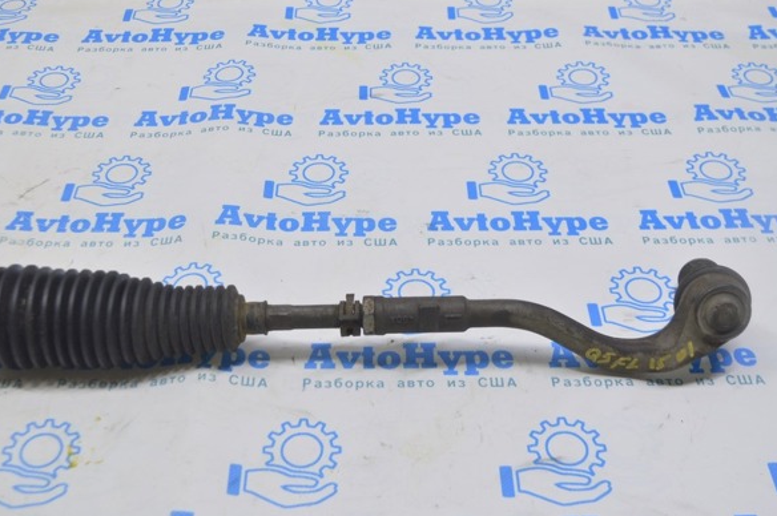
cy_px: 236
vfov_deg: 29.2
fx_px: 992
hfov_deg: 42.7
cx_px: 355
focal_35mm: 46
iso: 400
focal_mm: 28
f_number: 5.6
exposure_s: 1/25
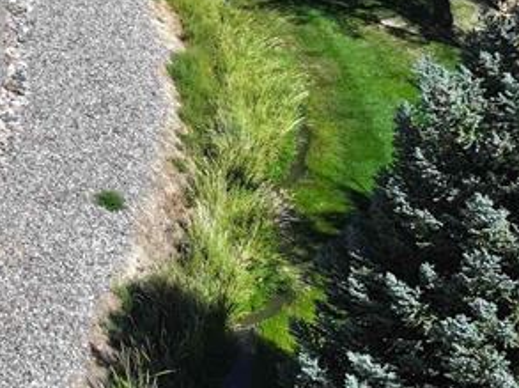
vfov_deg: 17.1
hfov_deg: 19.5
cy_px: -10
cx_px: -315
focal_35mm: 84
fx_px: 1258
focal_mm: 12.29
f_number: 2.8
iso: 100
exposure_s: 1/2000
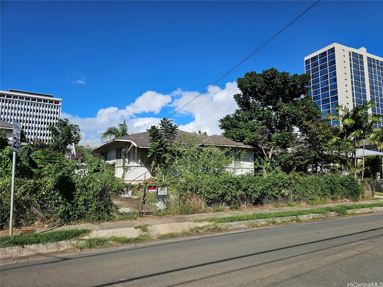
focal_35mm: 23
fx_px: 254
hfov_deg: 73.9
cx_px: 192
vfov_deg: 58.9
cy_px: 144
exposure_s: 1/1135
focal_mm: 6.3
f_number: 1.7
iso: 10
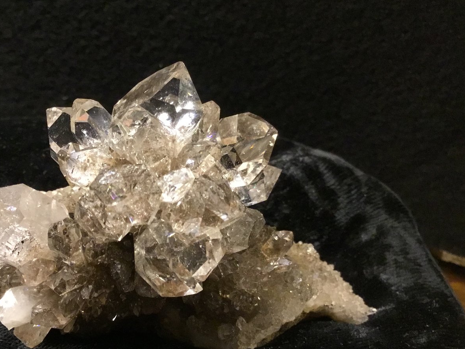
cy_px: 188
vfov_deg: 34.3
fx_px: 564
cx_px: 180
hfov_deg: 44.5
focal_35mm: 42
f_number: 2.4
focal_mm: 3.3
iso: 200
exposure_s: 1/30
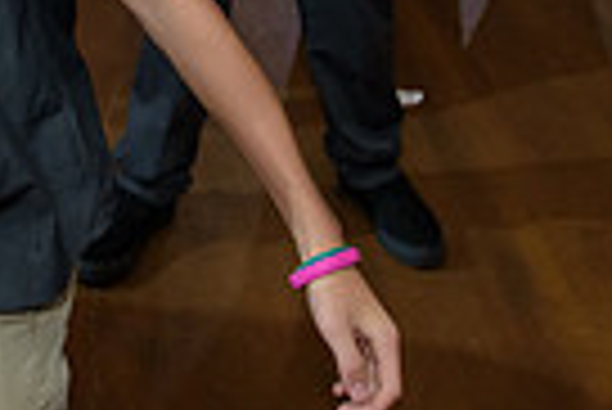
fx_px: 1736
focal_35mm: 102
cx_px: 72
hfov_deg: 19.7
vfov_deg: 12.7
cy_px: -232
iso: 1600
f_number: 3.2
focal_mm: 24
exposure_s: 1/125
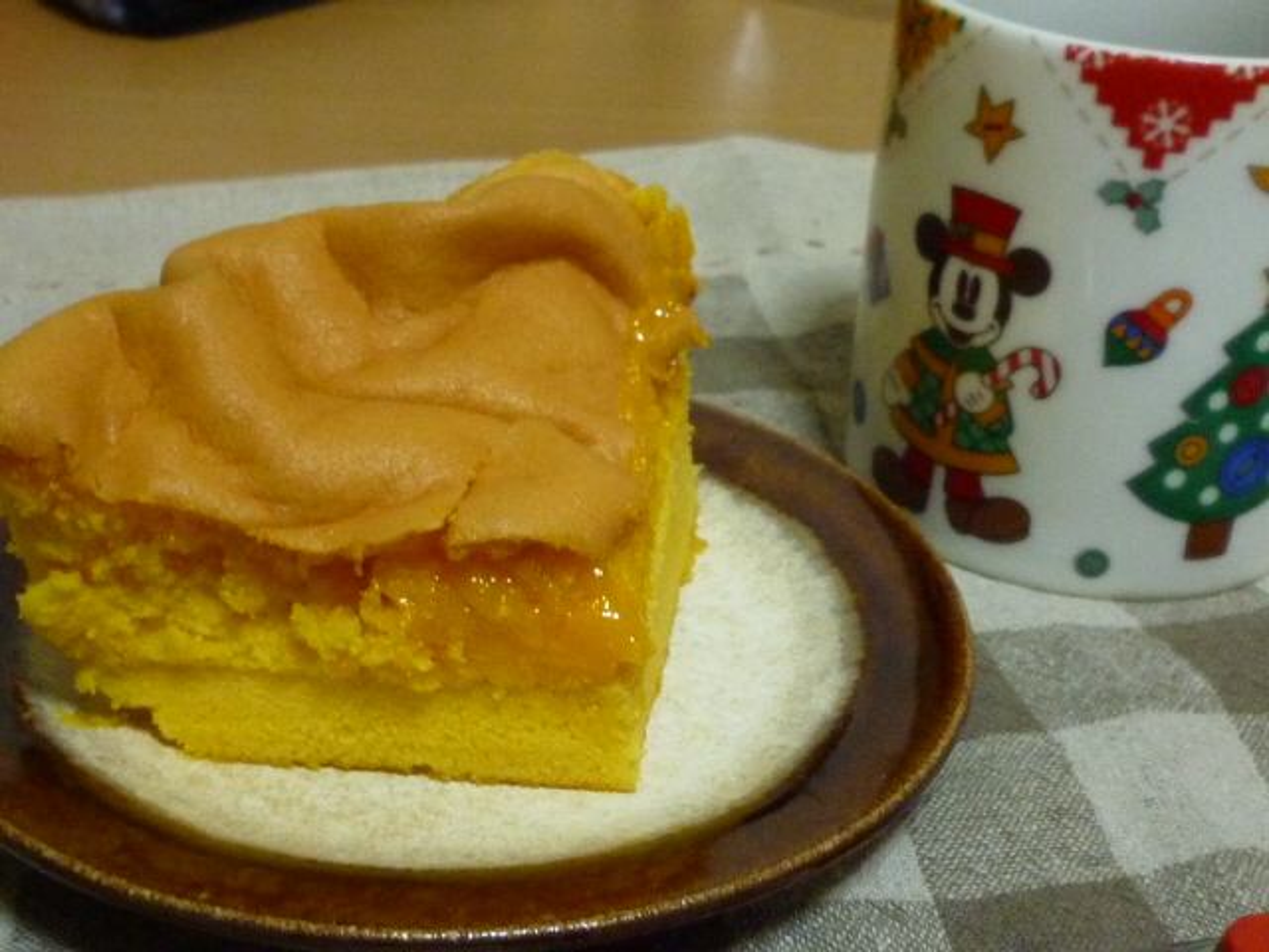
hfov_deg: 38.2
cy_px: 476
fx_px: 1833
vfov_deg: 29.1
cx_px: 634
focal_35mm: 50
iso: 400
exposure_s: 1/13
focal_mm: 4.5
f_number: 2.8
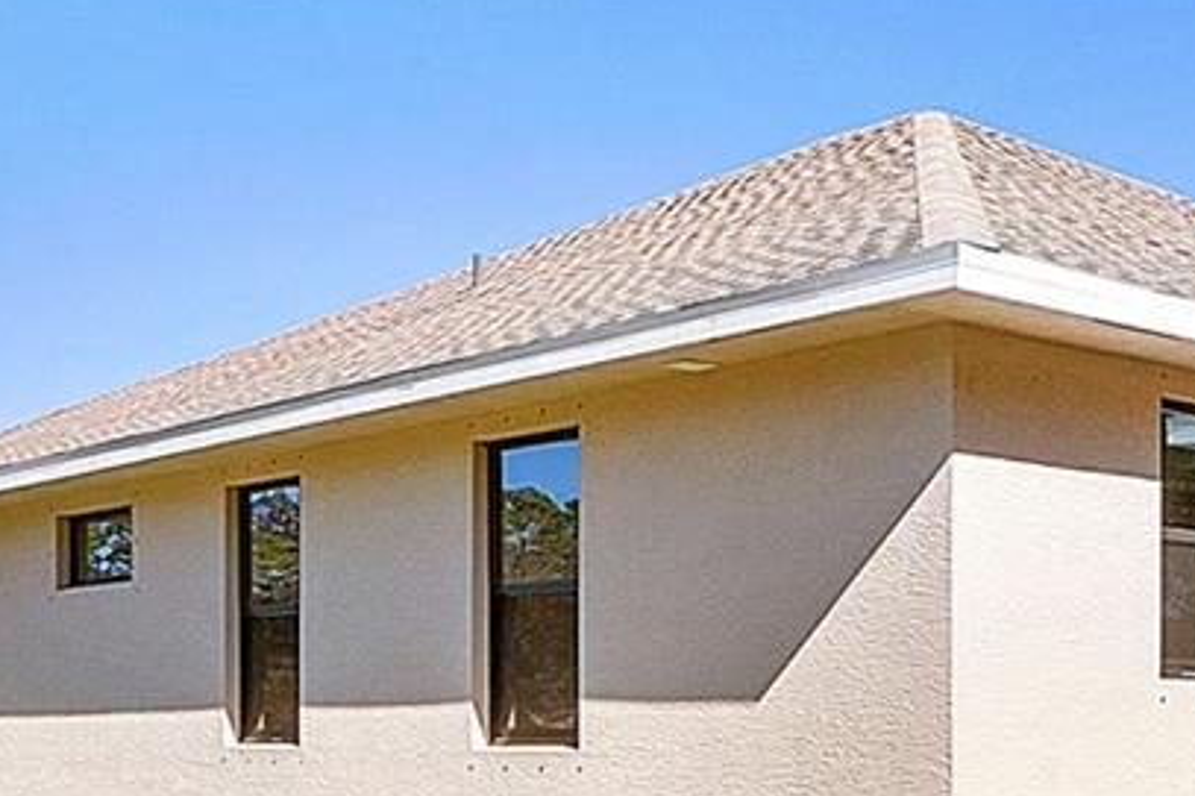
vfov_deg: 22.4
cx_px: 957
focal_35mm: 59
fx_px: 1958
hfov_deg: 33.0
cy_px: 728
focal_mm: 10
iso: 100
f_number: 11
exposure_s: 1/160
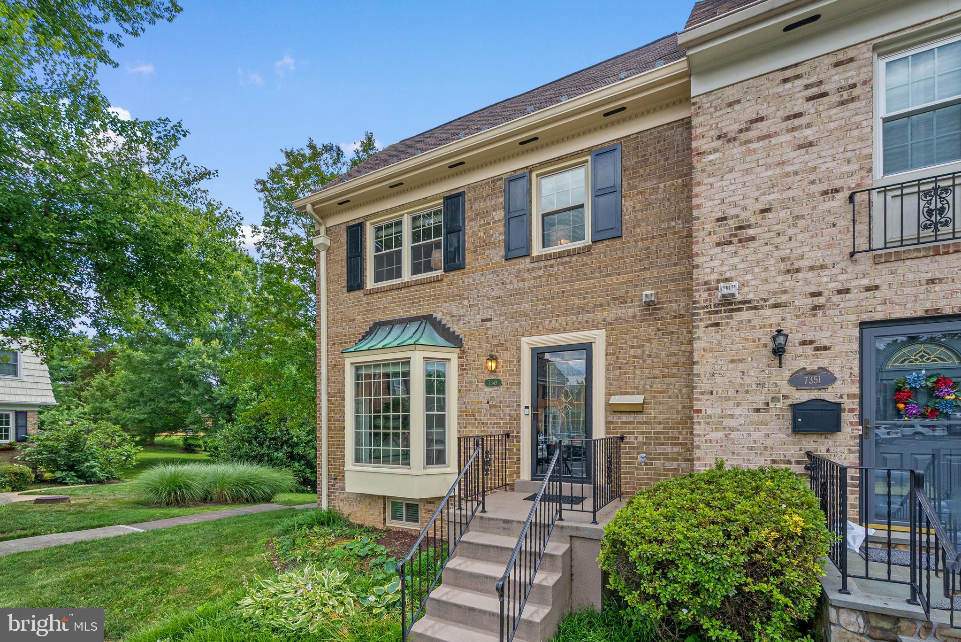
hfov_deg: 96.7
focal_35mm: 16
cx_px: 480
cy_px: 321
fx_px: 427
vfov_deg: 73.8
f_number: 8
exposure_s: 1/640
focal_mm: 16
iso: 800
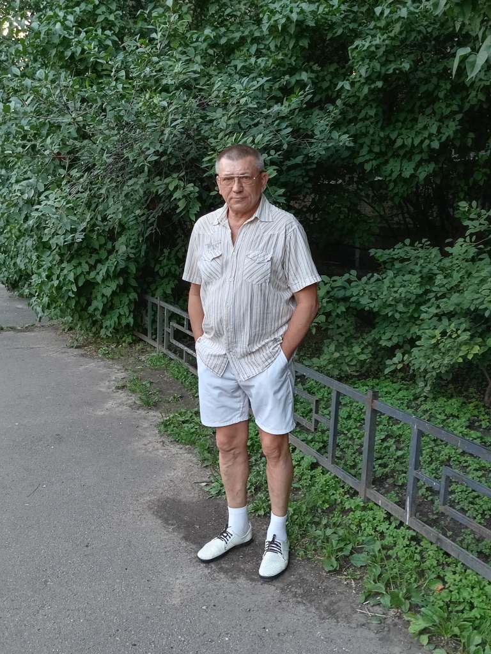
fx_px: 681
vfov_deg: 51.4
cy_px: 327
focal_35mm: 36
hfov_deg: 39.7
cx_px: 246
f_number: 1.8
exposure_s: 1/33.3
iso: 218
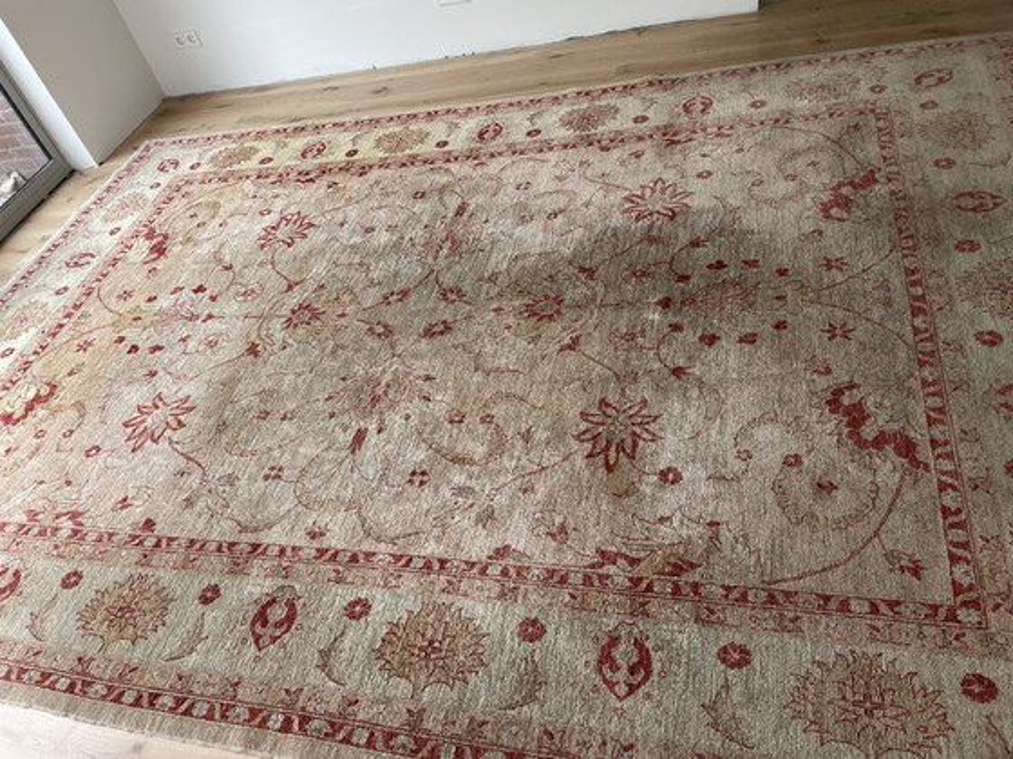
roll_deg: +18.9
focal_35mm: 26
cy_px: 380
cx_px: 506
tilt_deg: -44.3
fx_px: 761
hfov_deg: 67.3
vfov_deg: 53.1
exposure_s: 1/121
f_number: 1.6
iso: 40
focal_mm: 4.2
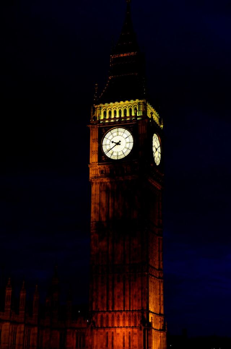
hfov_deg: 18.1
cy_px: 174
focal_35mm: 75
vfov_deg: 27.0
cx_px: 116
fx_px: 725
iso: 800
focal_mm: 50
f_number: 4.8
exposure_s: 1/20
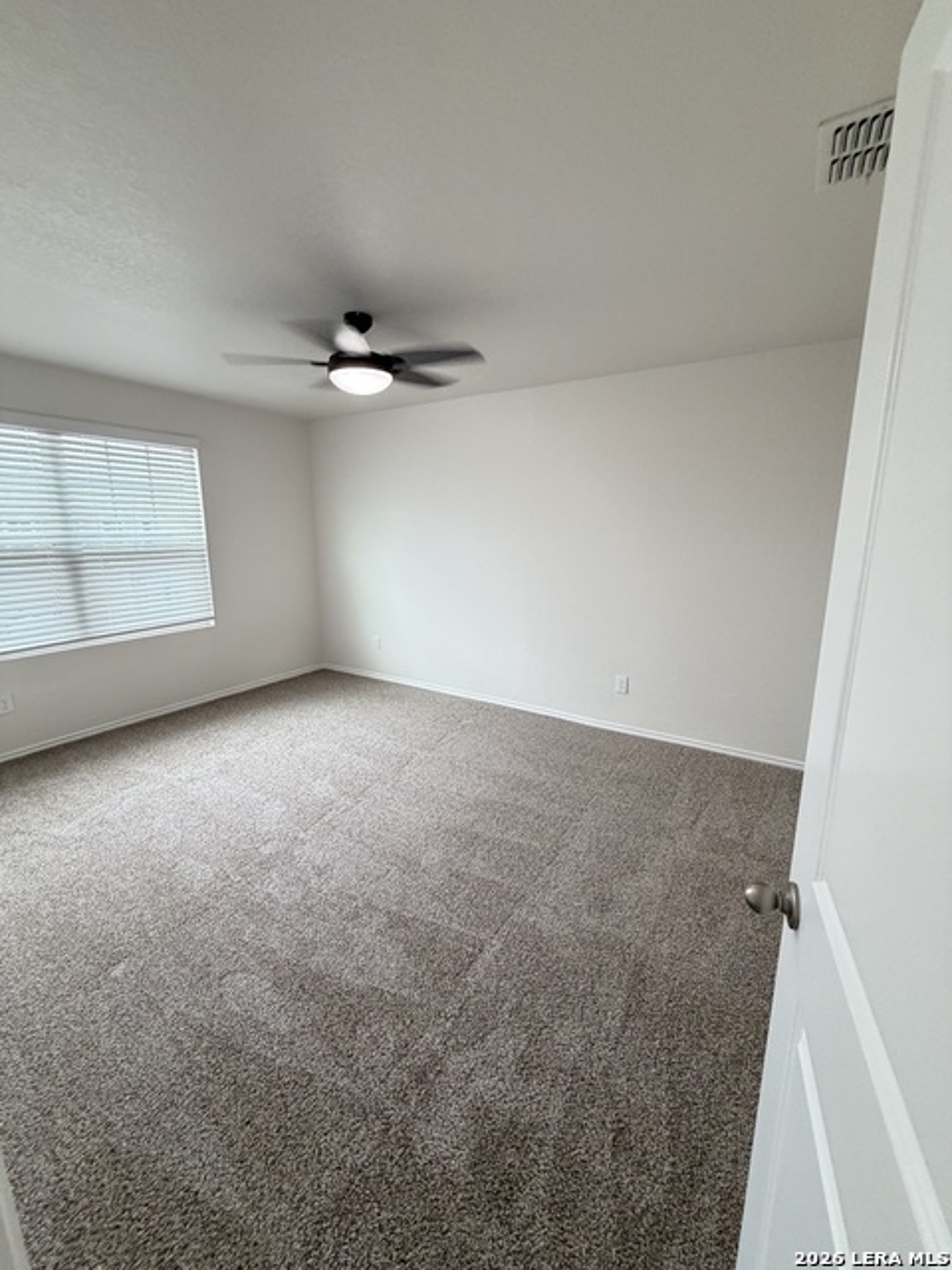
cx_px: 476
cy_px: 635
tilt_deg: -11.9
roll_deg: +0.1
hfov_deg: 85.7
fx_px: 513
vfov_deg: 102.1
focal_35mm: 14
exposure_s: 1/60
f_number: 2.2
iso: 250
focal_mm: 2.22
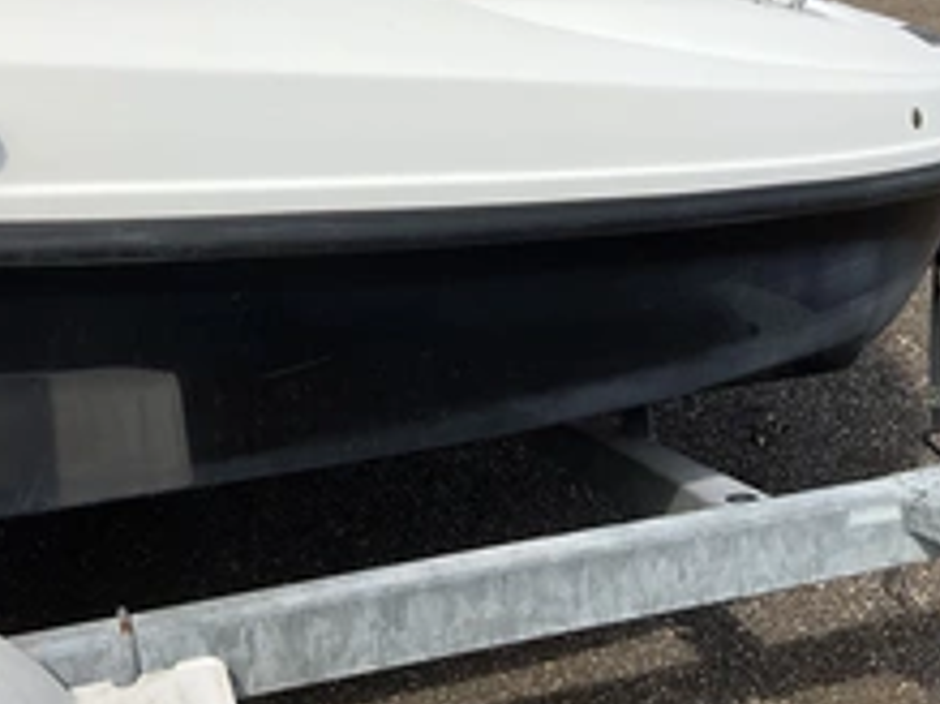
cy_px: 163
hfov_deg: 36.2
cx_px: 455
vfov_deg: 27.1
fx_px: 1438
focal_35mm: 53
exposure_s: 1/4405
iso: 25
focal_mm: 3
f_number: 1.8
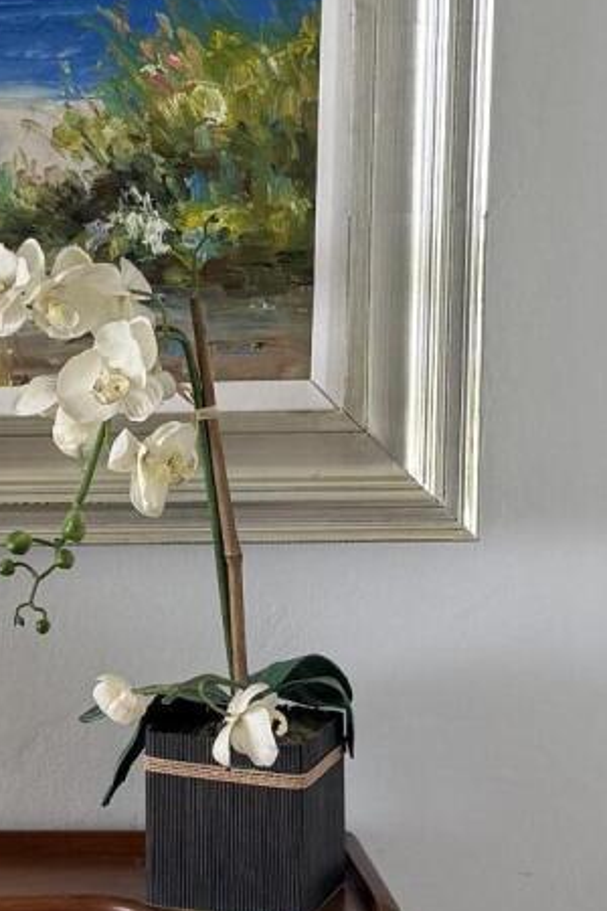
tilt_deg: -10.0
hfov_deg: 11.8
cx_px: -295
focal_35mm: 111
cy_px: 534
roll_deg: +0.4
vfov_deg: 18.4
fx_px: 2807
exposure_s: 1/121
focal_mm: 6.76
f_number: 1.78
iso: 125
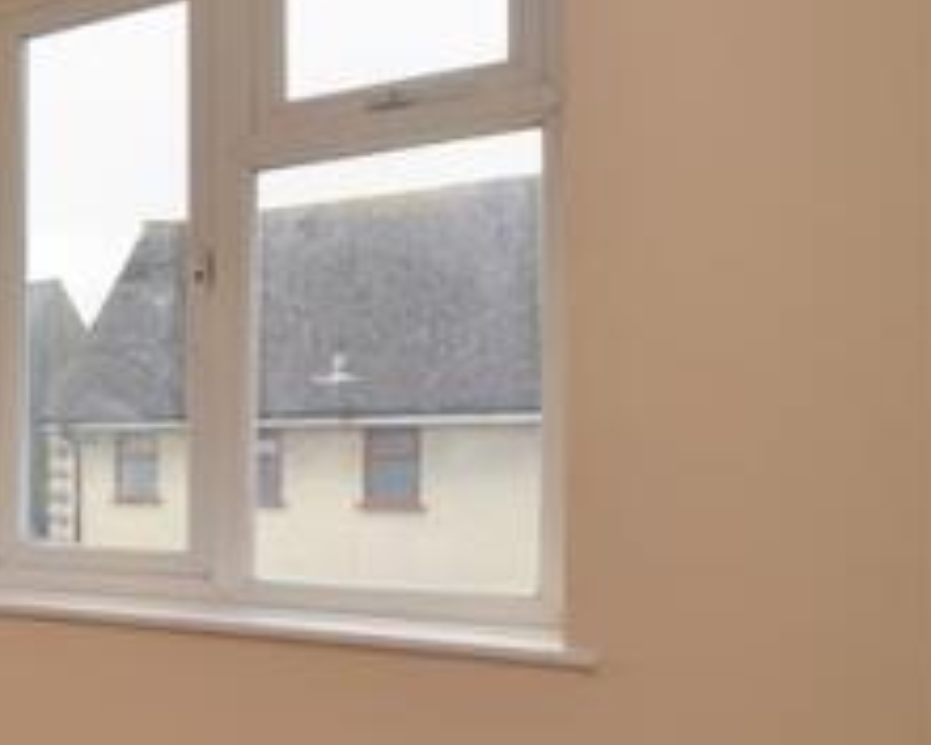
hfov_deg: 29.0
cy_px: 485
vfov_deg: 35.4
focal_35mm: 42
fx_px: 1157
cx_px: -440
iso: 400
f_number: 5.6
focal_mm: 10
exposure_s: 1/100
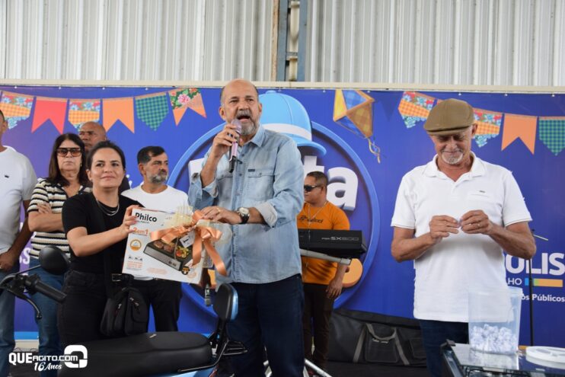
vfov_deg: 34.2
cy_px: 188
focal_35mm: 39
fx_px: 612
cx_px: 282
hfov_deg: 49.5
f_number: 5.6
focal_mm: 26
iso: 400
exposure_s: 1/125
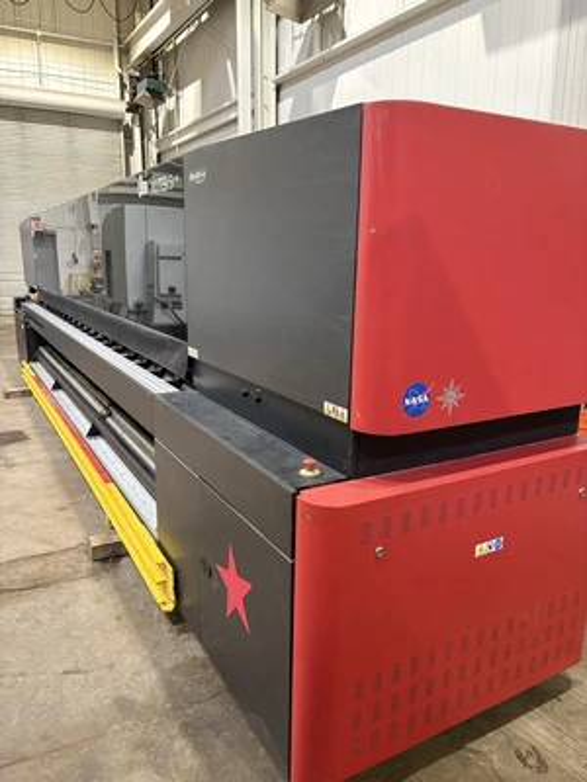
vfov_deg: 67.3
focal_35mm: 26
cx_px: 294
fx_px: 588
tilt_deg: -12.1
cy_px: 391
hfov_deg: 53.1
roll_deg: -0.9
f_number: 1.6
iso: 250
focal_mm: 5.96
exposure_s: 1/60
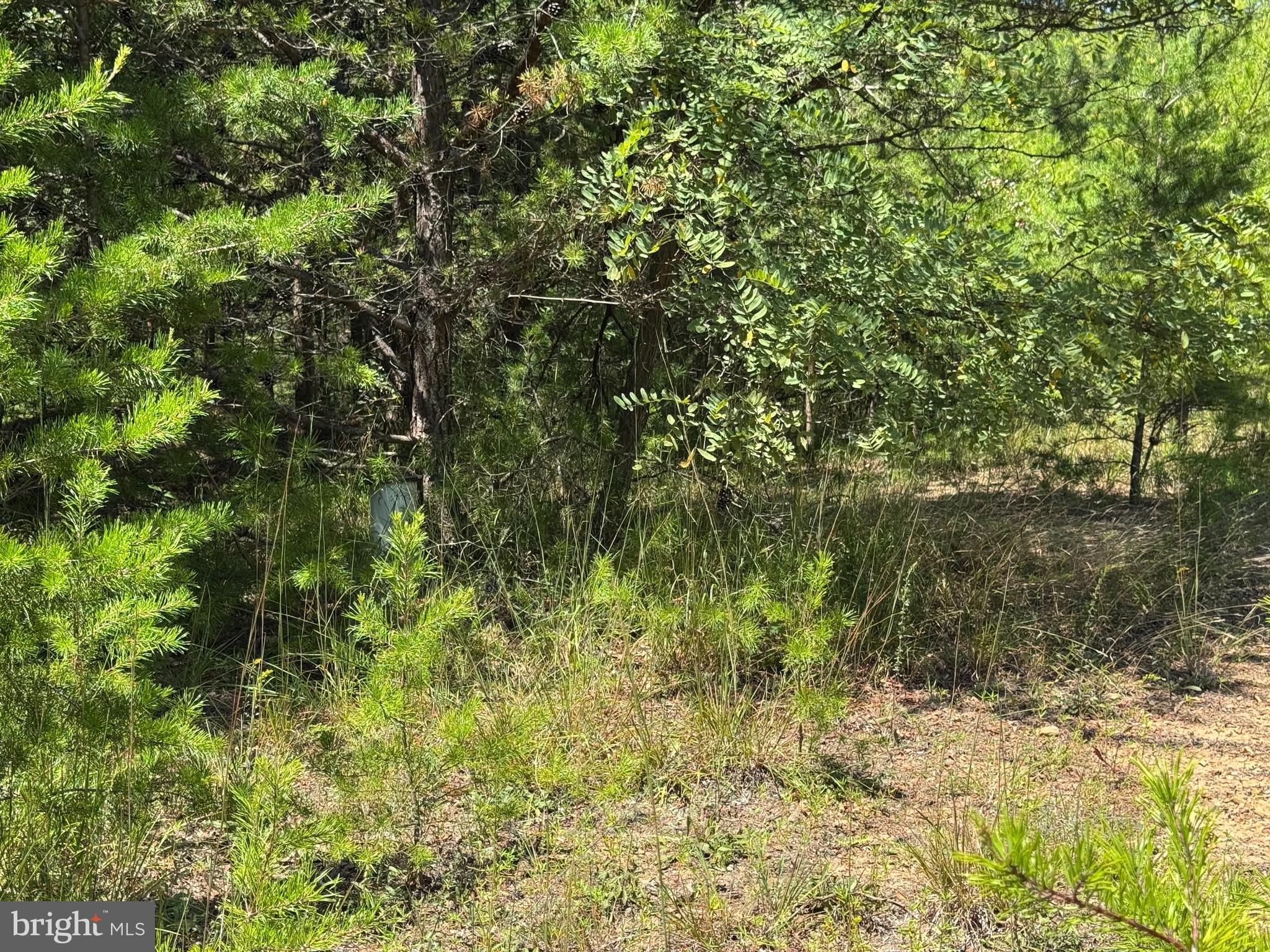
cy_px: 476
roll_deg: +0.5
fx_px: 1761
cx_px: 635
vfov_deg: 30.3
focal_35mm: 48
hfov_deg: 39.7
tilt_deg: -4.8
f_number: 1.78
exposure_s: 1/980
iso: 64
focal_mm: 6.76
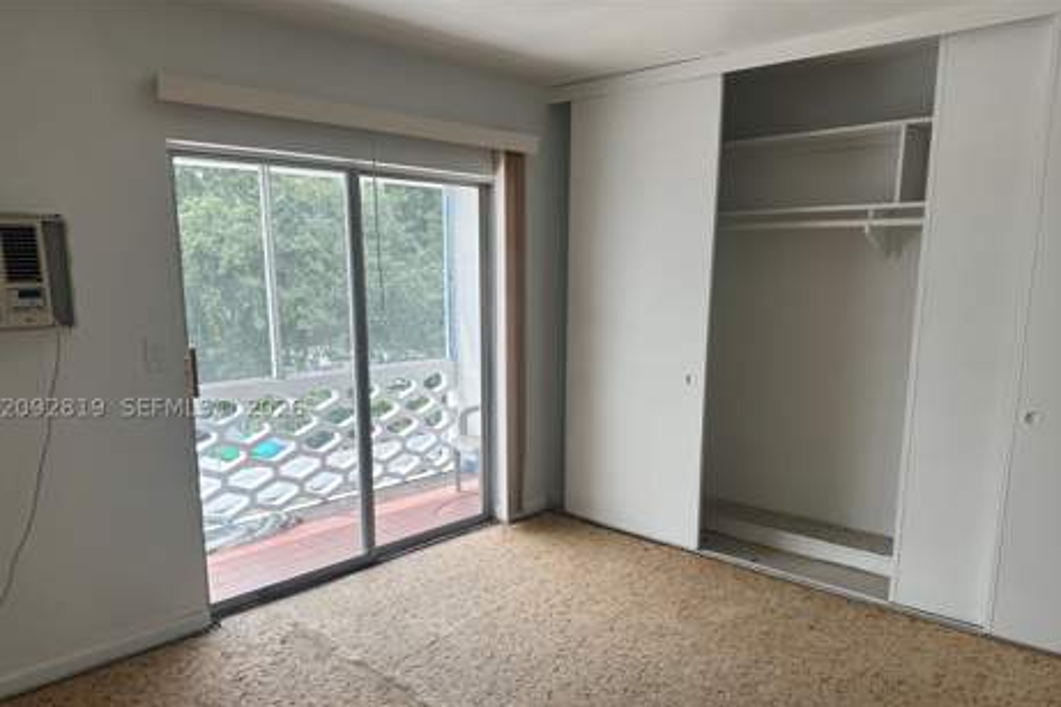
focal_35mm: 26
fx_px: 766
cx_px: 516
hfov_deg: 69.4
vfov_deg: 49.3
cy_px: 408
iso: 80
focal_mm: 6.86
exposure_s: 1/529
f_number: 1.78
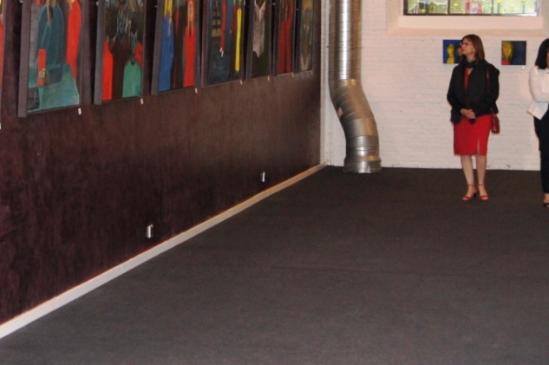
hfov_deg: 21.0
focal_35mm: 97
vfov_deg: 14.0
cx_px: 217
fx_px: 1478
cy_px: 91
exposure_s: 1/60
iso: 1000
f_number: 5.6
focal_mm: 40
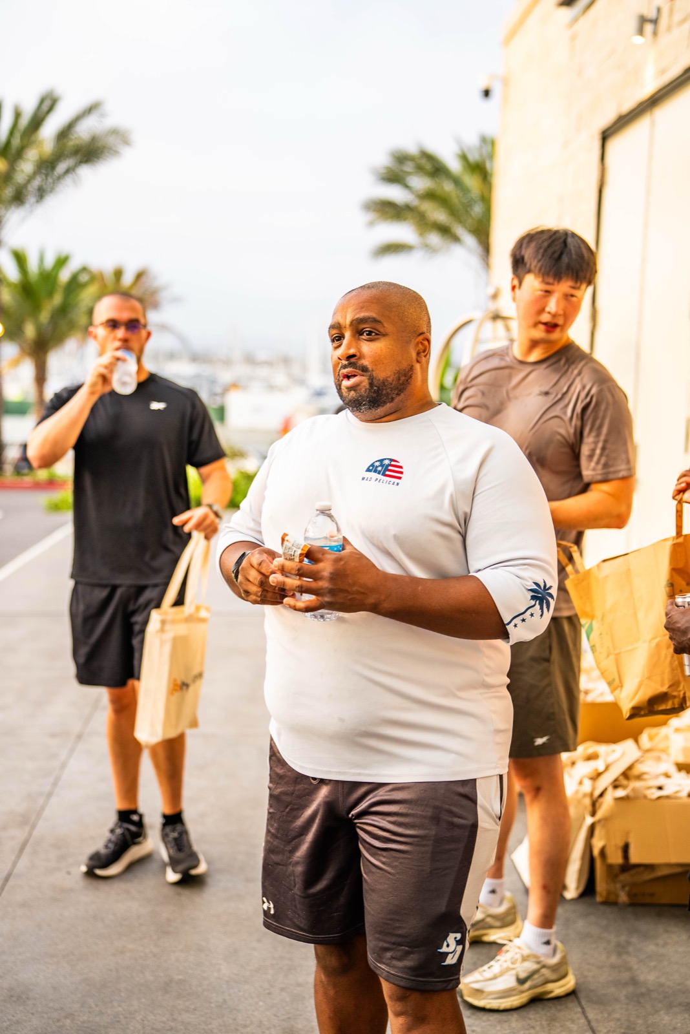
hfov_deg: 27.5
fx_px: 1407
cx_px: 345
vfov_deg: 40.3
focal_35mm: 49
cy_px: 517
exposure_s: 1/200
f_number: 2.2
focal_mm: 49
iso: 160
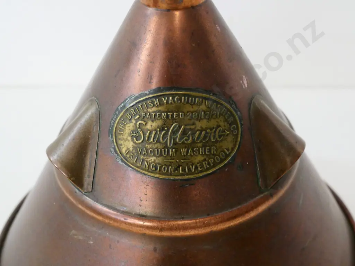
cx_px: 178
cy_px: 133
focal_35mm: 50
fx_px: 513
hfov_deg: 38.2
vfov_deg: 29.1
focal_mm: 25
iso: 3200
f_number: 5
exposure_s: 1/60
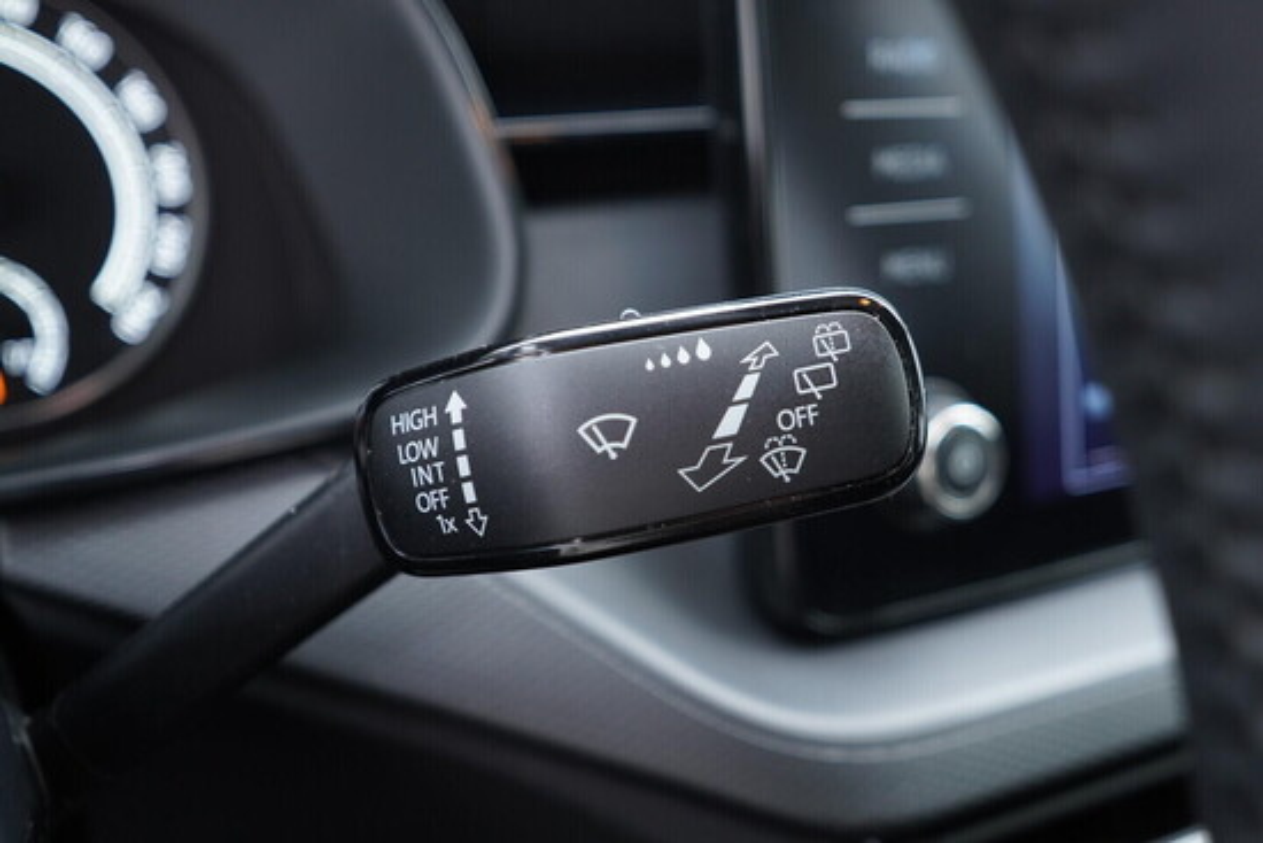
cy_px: 422
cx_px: 632
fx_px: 1263
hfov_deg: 53.1
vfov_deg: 36.9
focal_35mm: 36
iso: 400
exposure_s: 1/40
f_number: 2.8
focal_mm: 24
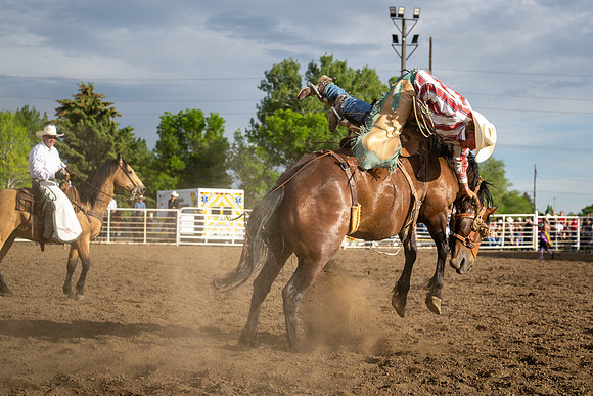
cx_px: 399
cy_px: 208
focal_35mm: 69
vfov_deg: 19.8
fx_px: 1133
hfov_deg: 29.1
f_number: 3.5
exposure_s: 1/10000
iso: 800
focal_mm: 51
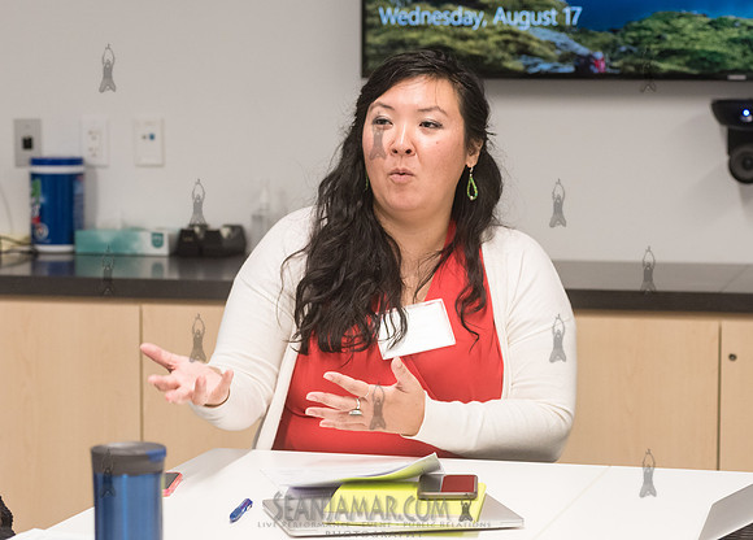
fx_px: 2429
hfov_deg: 17.6
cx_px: 419
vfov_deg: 12.7
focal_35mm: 113
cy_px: 280
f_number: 4.5
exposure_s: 1/250
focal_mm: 92
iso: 2500
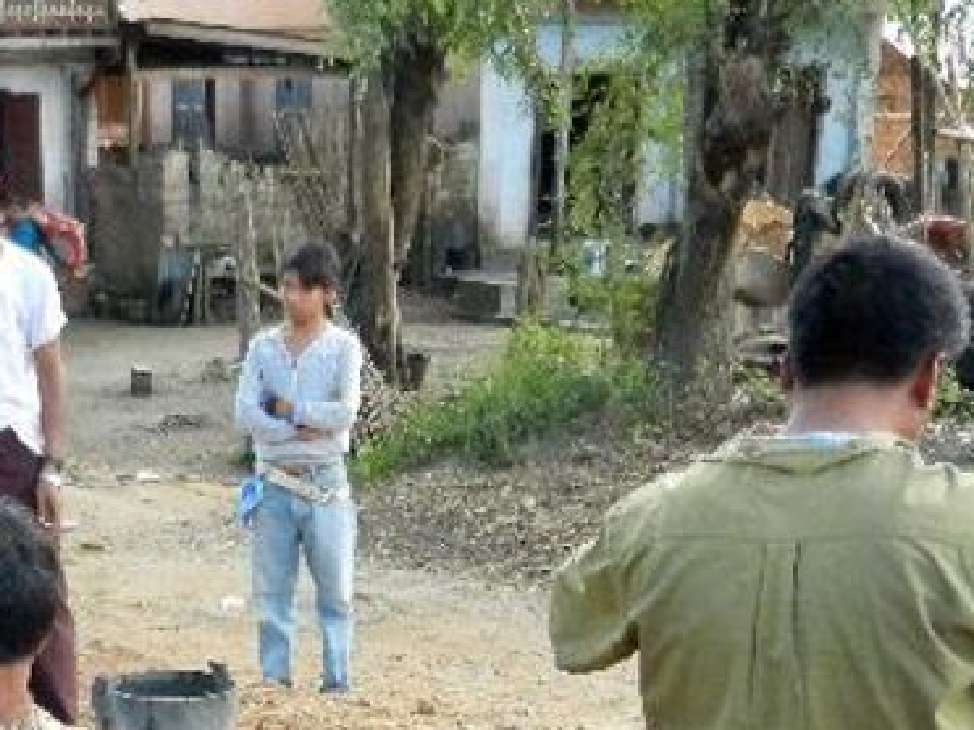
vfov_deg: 17.5
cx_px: 263
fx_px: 2250
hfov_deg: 24.2
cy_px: 906
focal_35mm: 80
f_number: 3.6
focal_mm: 5.1
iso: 560
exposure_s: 1/250
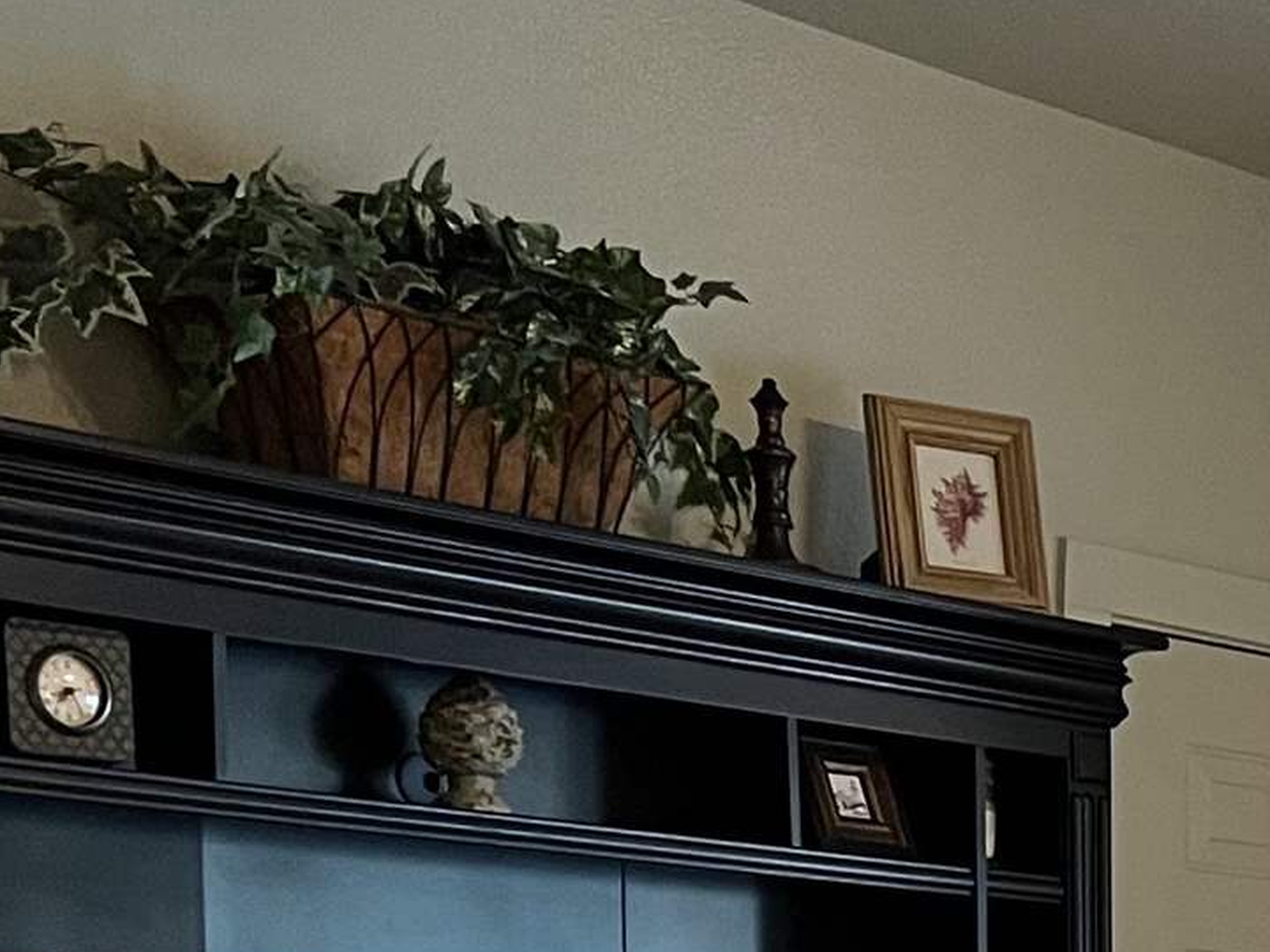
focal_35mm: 111
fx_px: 4072
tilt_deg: -9.6
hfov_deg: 16.0
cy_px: 1818
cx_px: 1990
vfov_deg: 12.1
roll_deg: -2.4
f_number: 1.5
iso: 200
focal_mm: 5.7
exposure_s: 1/60
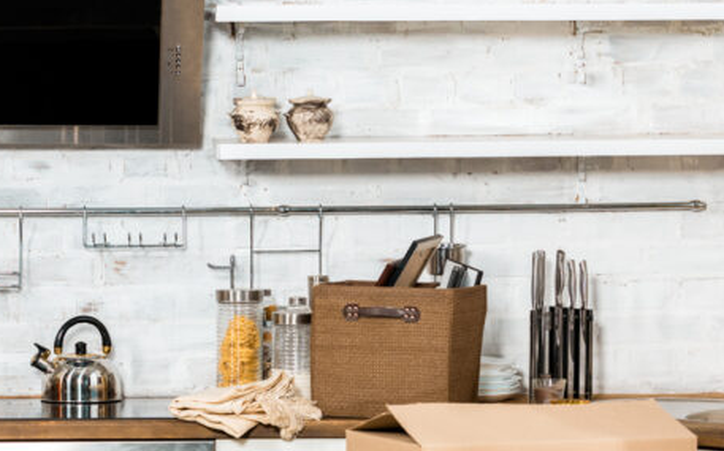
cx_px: 168
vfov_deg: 8.1
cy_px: 447
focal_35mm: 160
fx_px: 3155
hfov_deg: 13.0
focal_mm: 70
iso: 125
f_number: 5
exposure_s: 1/160
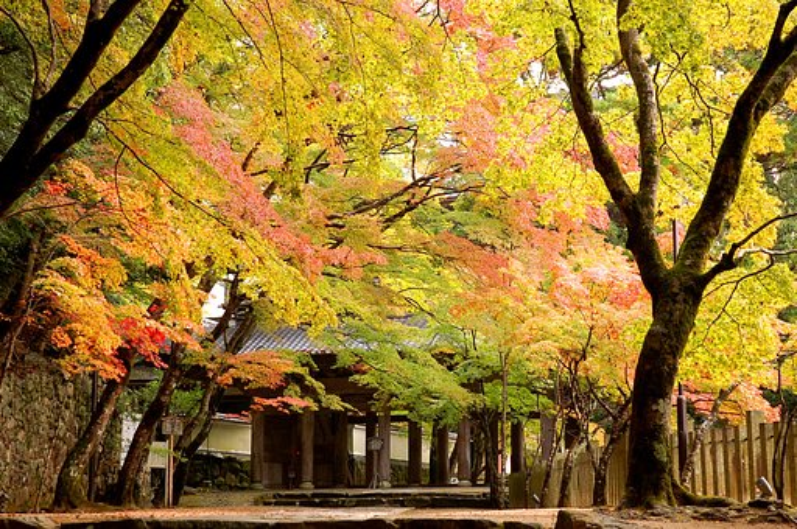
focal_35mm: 75
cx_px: 398
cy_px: 264
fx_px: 1658
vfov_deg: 18.1
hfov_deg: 27.0
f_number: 4.5
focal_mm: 50
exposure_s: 1/30
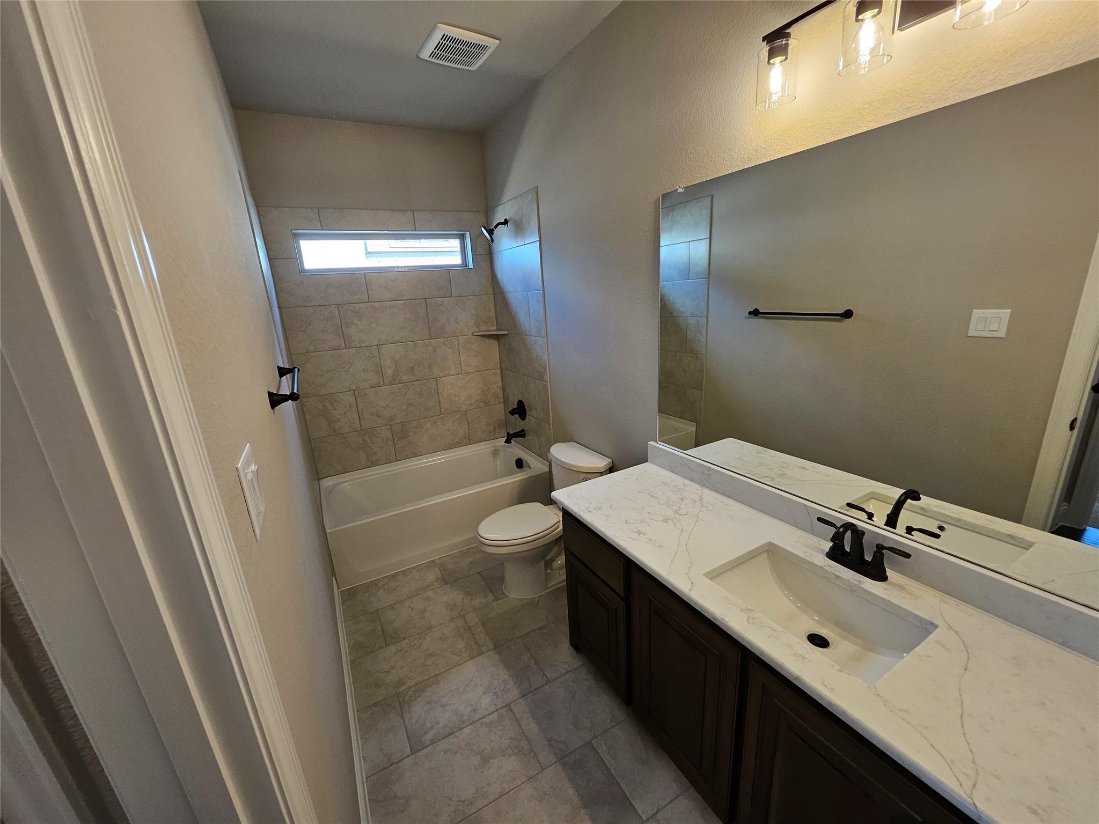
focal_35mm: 13
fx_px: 413
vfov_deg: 89.9
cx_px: 550
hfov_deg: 106.2
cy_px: 412
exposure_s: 1/60
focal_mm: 1.74
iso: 64
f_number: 2.2
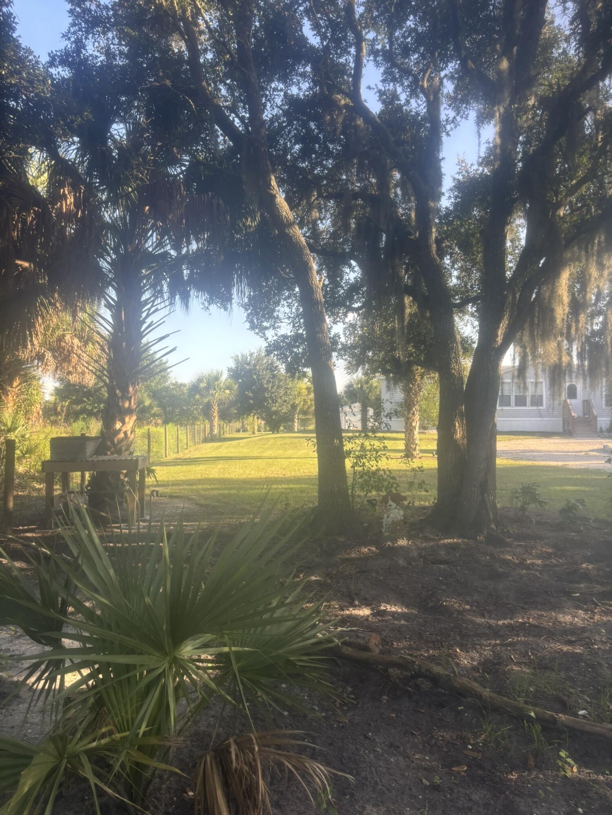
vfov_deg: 67.3
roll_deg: -0.6
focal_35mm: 26
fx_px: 613
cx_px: 306
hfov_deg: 53.1
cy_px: 408
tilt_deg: +0.6
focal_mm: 5.96
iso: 50
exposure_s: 1/373
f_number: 1.6
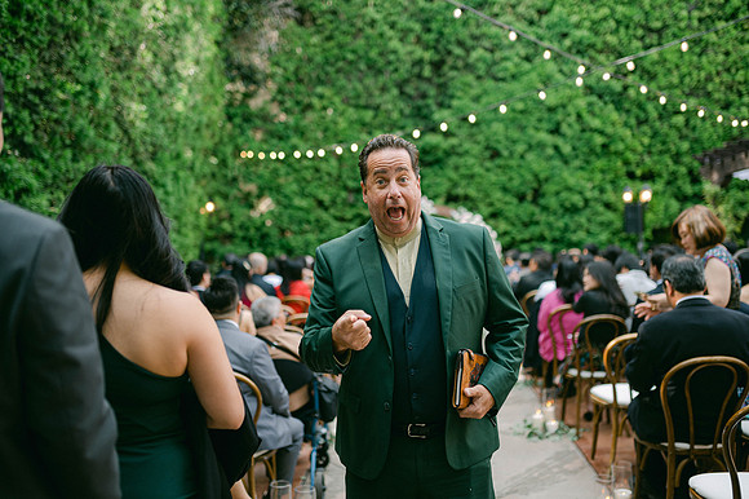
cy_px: 250
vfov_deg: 37.8
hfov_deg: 54.5
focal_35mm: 35
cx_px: 374
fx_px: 728
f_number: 1.8
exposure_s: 1/320
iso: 100
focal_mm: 35
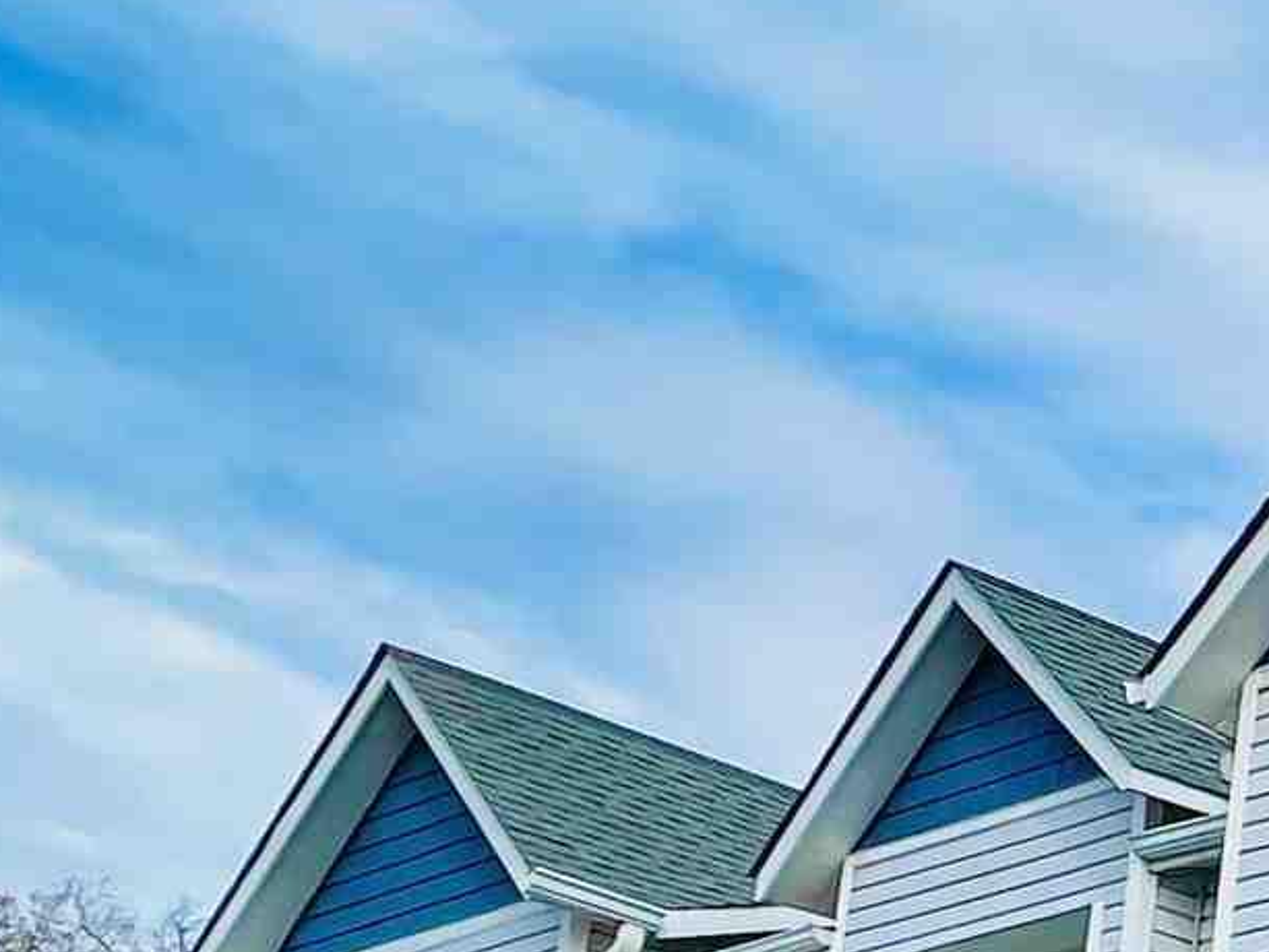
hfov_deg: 19.3
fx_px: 2384
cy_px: 1398
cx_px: 2466
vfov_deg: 19.8
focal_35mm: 65
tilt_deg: +8.2
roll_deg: +1.0
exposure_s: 1/384
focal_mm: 1.57
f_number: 1.8
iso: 32
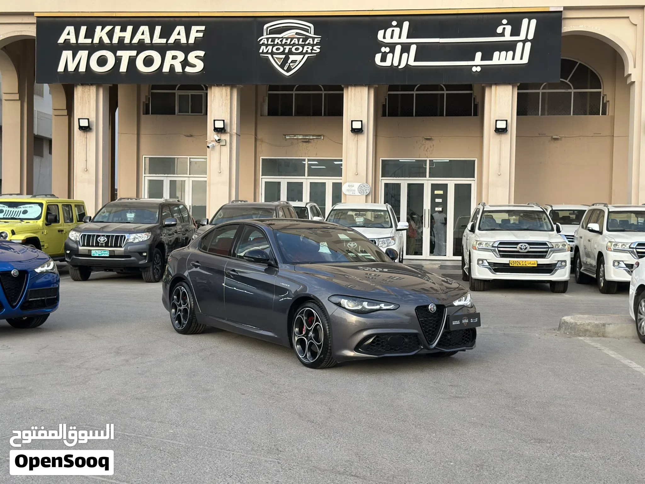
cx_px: 322
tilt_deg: -0.6
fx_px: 894
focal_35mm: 48
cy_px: 242
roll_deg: -1.3
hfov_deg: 39.7
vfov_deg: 30.3
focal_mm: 6.86
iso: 80
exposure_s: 1/1133
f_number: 1.78
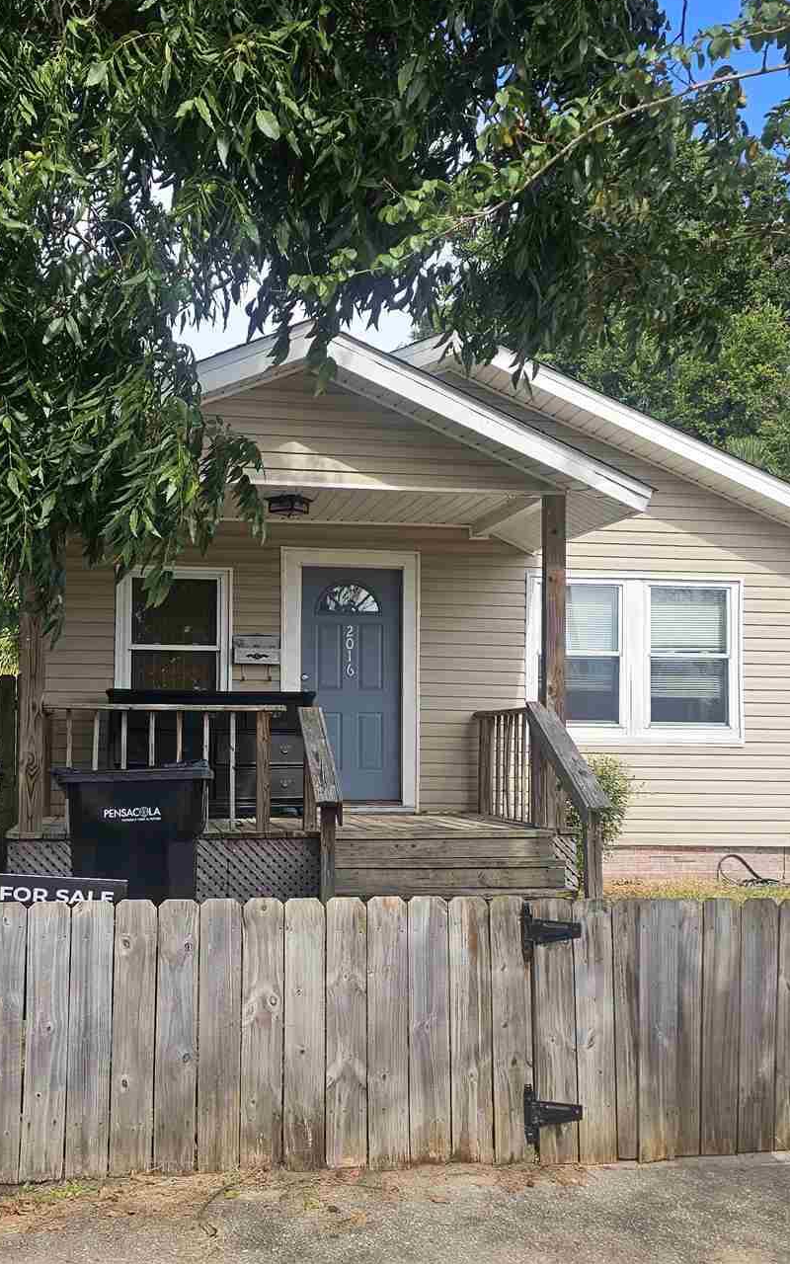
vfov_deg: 50.3
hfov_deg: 32.6
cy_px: 696
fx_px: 1343
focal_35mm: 39
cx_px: 303
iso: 10
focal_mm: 6.3
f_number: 1.7
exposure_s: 1/382
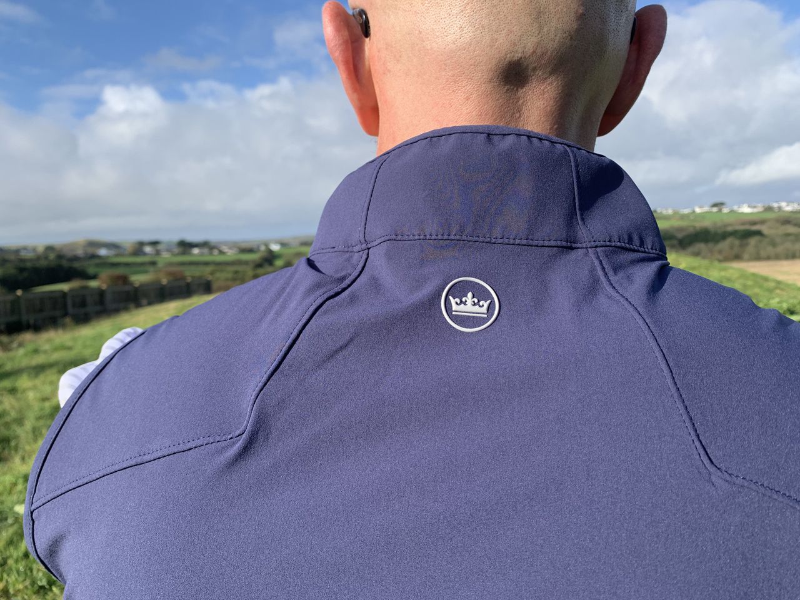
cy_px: 300
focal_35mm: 26
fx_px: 601
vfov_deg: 53.1
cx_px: 400
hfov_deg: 67.3
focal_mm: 4.25
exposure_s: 1/1468
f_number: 1.8
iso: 25
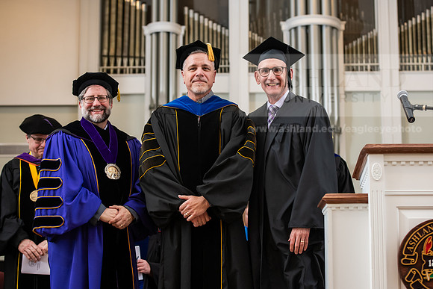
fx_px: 1011
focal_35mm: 84
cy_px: 145
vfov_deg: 16.3
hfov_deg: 24.2
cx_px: 233
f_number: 3.5
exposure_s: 1/200
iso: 1250
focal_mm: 78
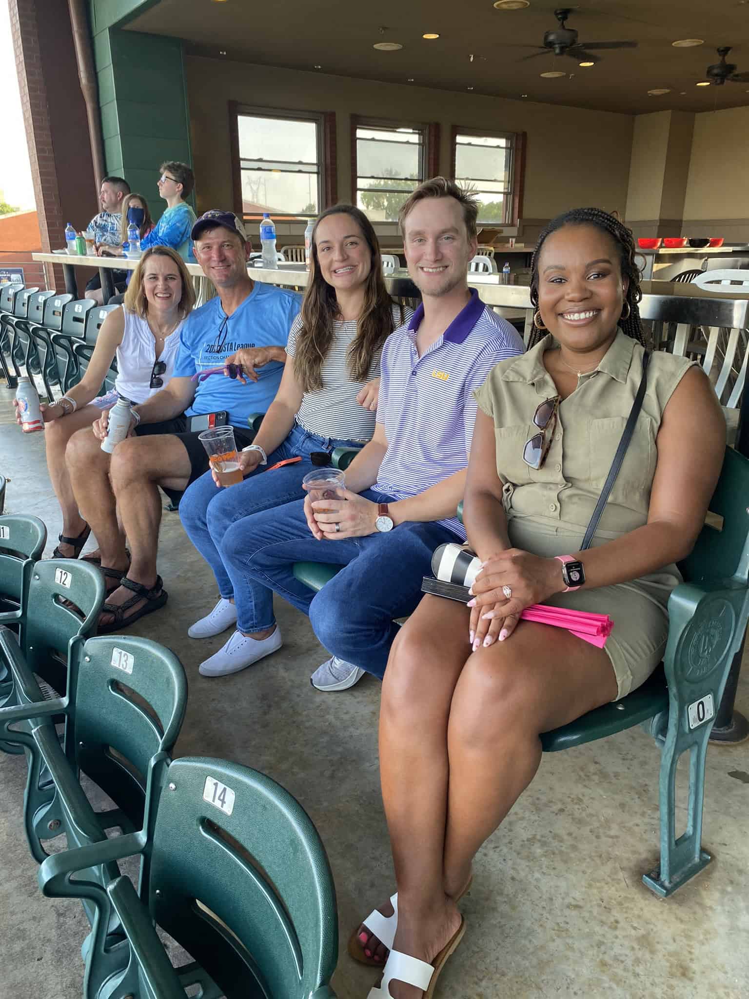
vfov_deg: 67.3
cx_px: 374
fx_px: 750
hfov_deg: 53.1
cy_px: 500
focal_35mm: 26
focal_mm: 4.2
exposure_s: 1/121
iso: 64
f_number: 1.8
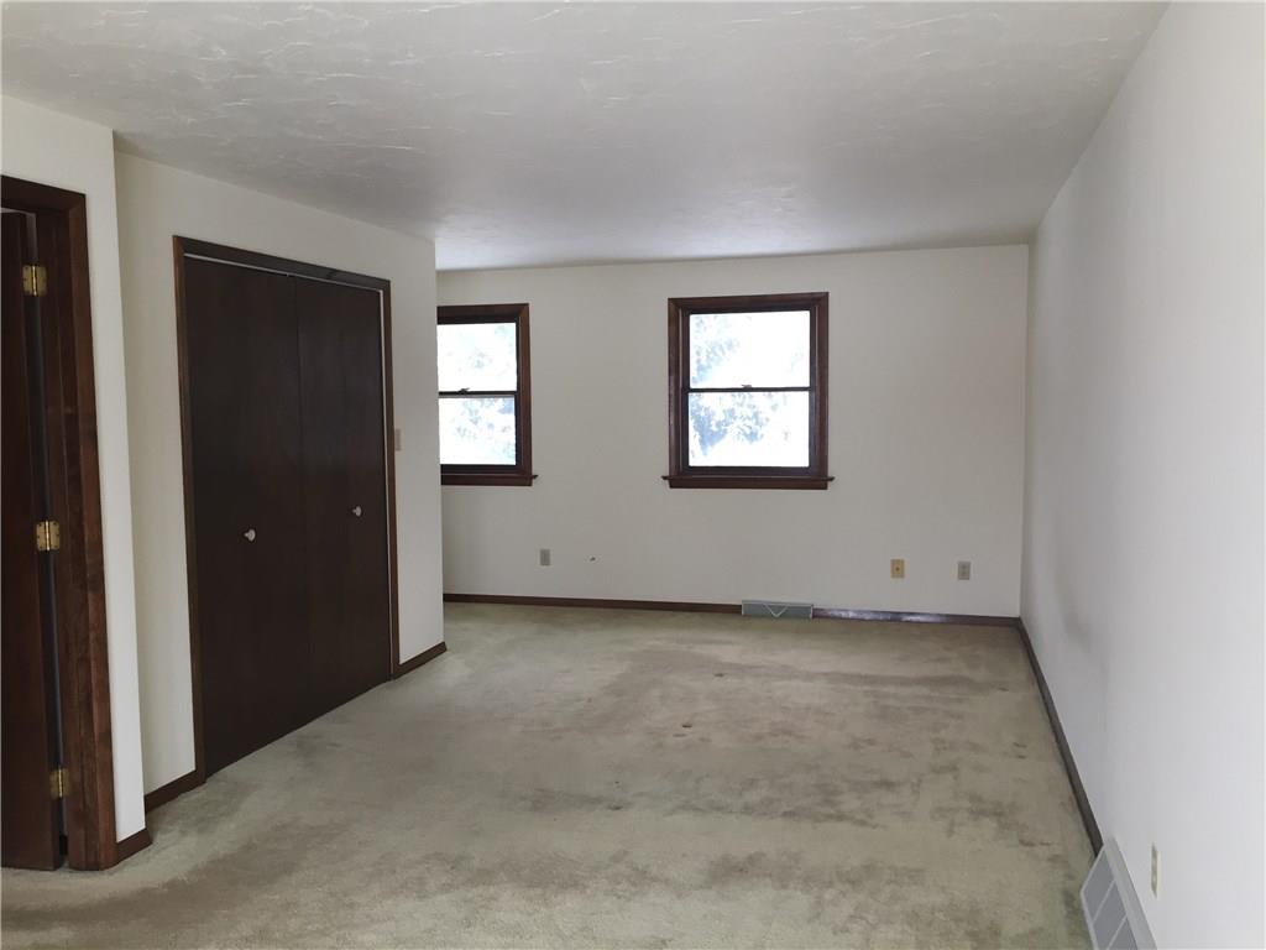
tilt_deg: -4.8
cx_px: 633
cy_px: 475
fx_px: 1061
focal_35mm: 29
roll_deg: +0.8
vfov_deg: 48.2
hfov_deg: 61.7
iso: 32
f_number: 2.2
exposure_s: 1/30
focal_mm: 4.15
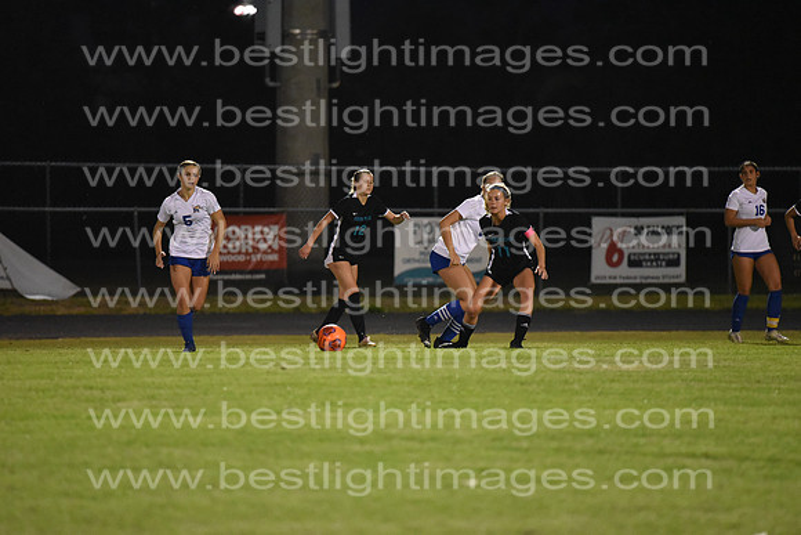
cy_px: 268
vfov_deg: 4.6
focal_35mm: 300
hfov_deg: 6.9
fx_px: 6676
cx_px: 400
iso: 10000
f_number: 4
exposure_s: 1/800
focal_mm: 300
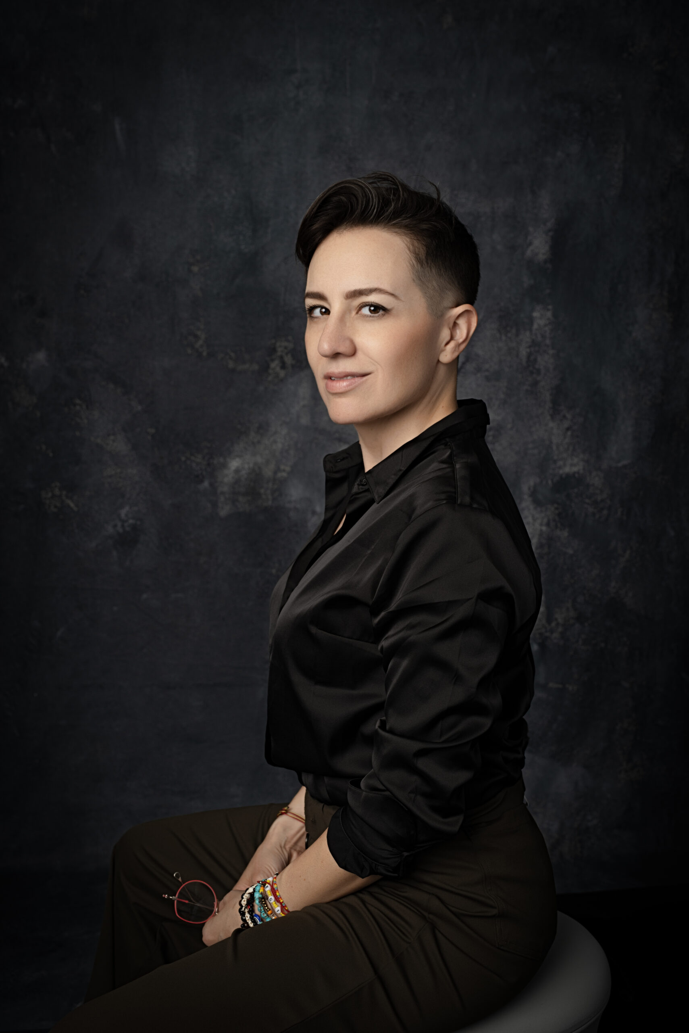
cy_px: 516
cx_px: 344
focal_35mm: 50
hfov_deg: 27.0
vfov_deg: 39.6
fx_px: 1434
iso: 125
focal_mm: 50
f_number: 8
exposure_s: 1/160
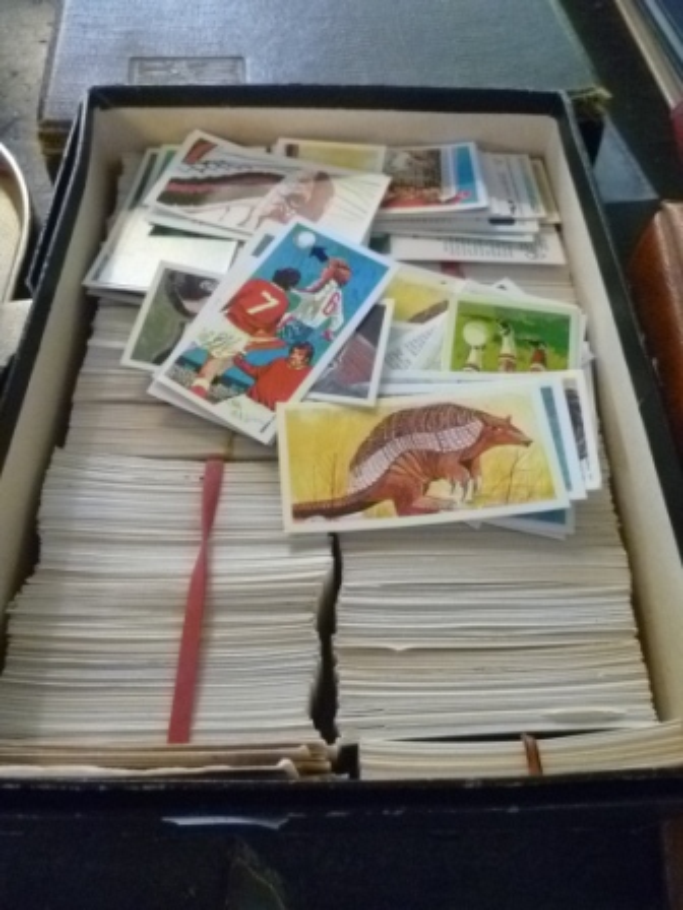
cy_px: 455
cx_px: 342
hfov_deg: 49.7
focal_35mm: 28
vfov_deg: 63.4
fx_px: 737
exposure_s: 1/50
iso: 800
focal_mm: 5
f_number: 2.8
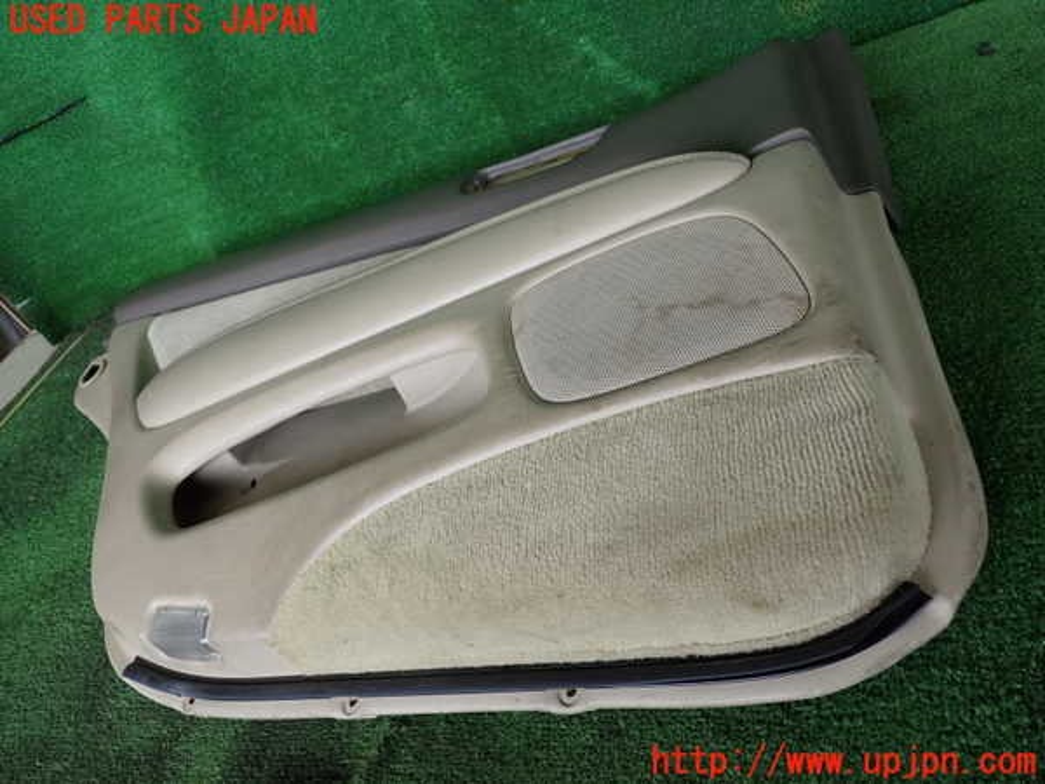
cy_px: 392
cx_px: 522
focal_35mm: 30
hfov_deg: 60.0
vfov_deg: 46.8
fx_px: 906
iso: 100
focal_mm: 5.4
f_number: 2.3
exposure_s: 1/125
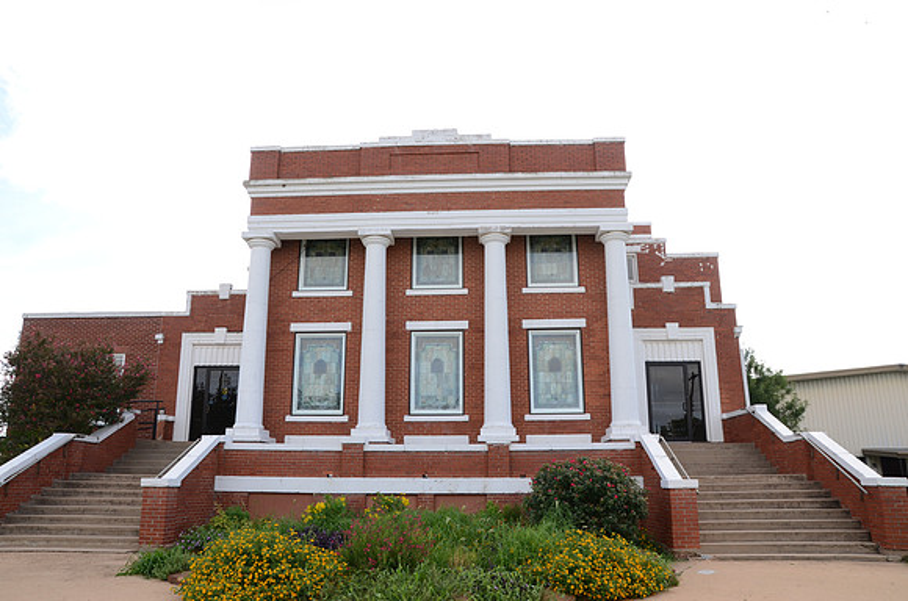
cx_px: 454
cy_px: 300
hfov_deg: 70.6
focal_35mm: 26
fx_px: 642
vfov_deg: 50.2
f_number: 7.1
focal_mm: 17
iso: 100
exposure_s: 1/160
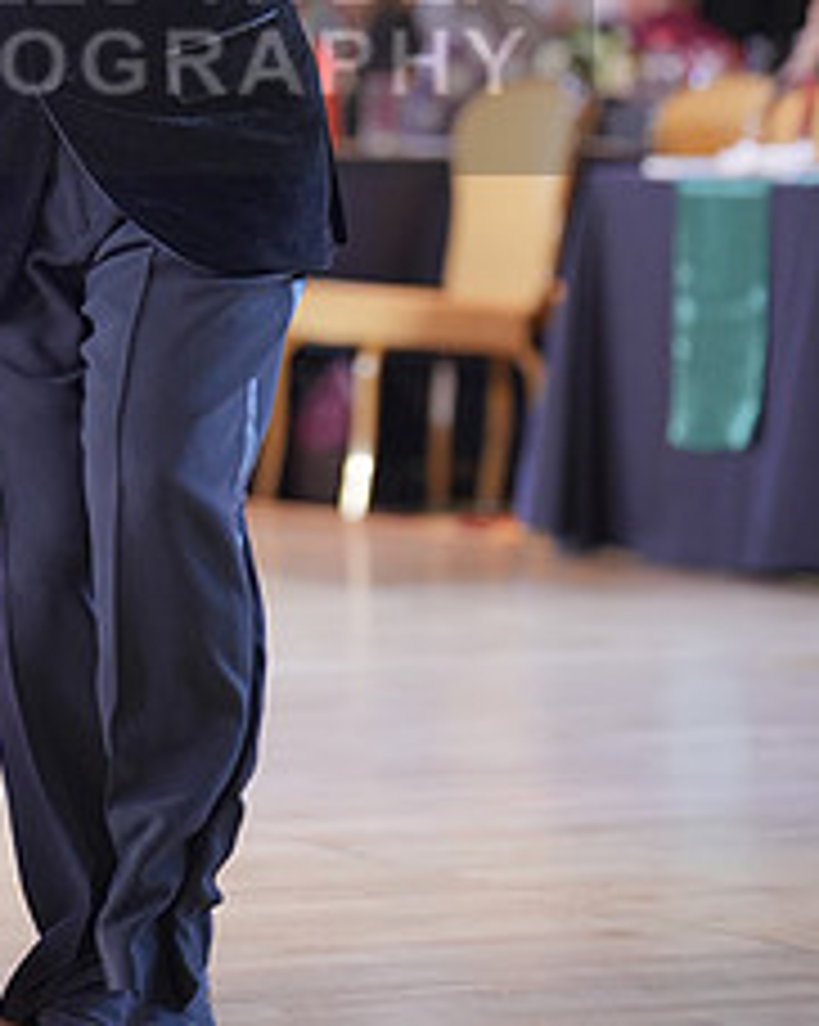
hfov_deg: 7.2
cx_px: -25
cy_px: 27
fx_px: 6523
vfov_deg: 8.9
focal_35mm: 215
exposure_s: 1/500
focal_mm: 90
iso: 1600
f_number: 2
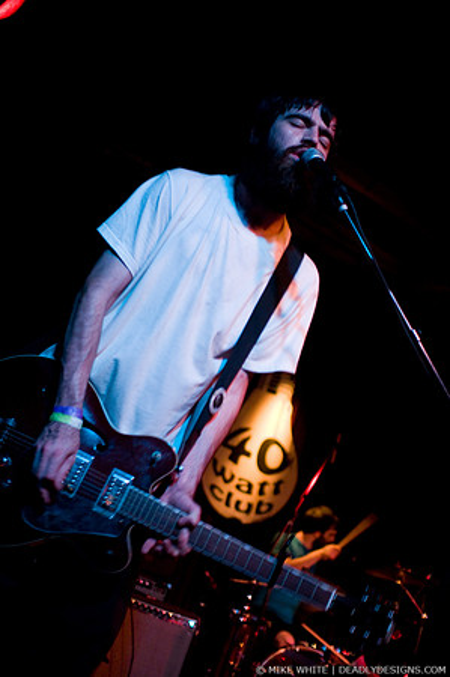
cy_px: 338
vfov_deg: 43.6
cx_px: 225
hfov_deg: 29.8
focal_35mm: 45
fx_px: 846
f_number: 1.4
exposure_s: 1/60
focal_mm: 30
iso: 1000
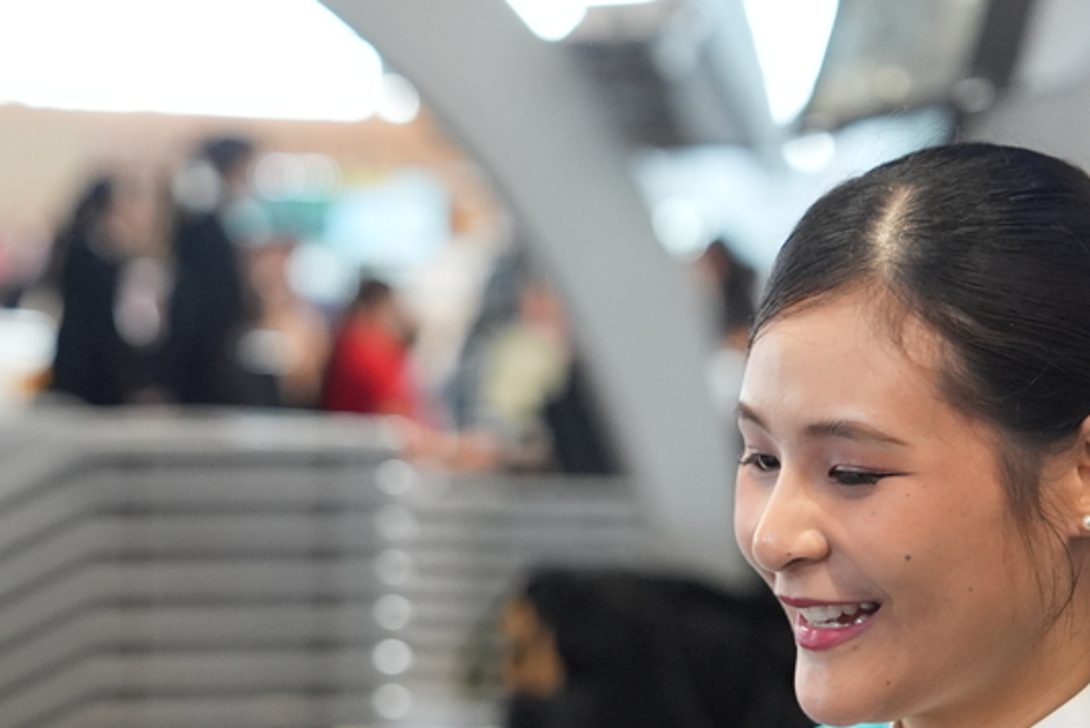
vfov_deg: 7.1
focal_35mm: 193
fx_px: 5847
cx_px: 338
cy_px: 580
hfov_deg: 10.6
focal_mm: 69
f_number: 2.8
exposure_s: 1/200
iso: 1600
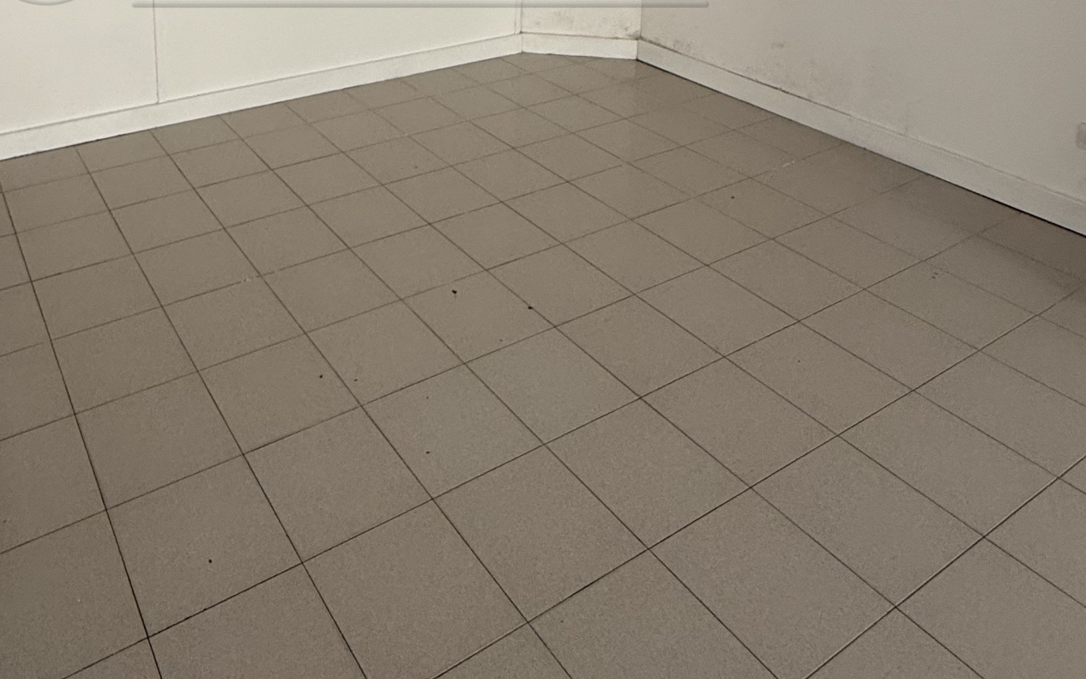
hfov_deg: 61.1
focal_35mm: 30
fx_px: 888
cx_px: 346
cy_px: -64
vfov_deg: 35.8
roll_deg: -0.4
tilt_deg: -9.9
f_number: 2.2
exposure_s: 1/99
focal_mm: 2.22
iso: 125
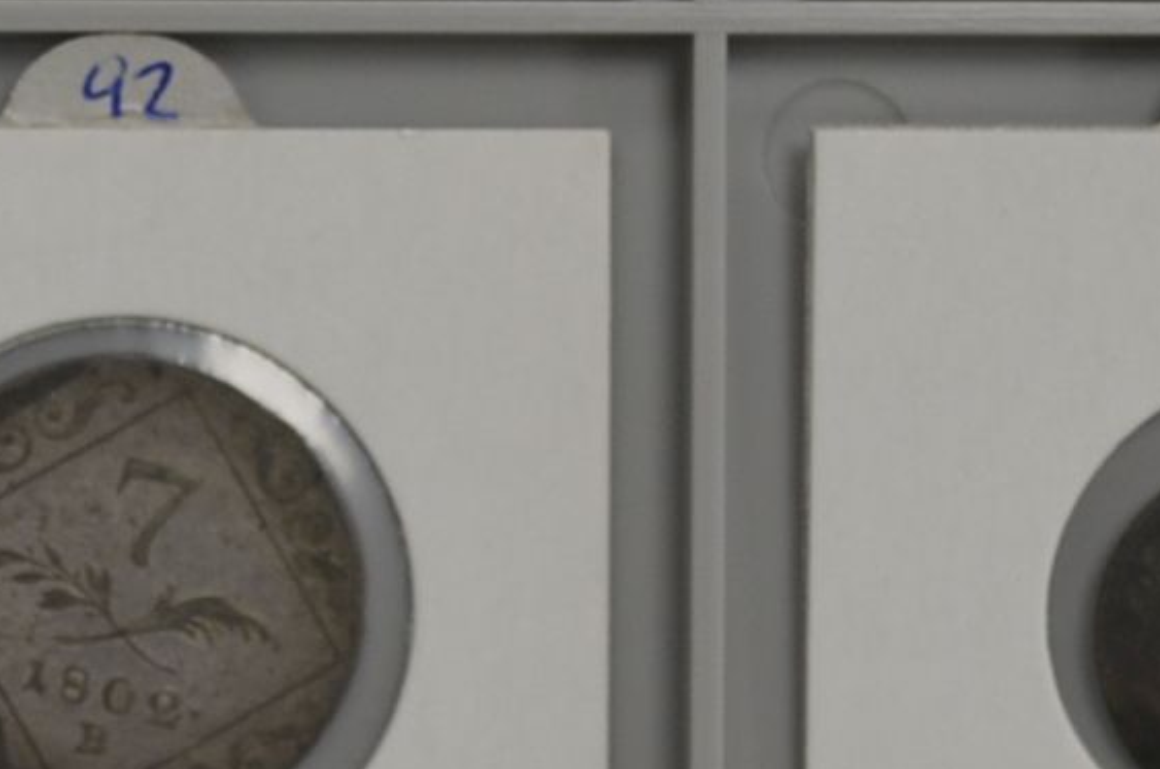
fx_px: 6335
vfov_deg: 6.9
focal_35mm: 197
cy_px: 515
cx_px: 216
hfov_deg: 10.4
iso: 320
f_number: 4.5
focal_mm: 30
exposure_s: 1/60
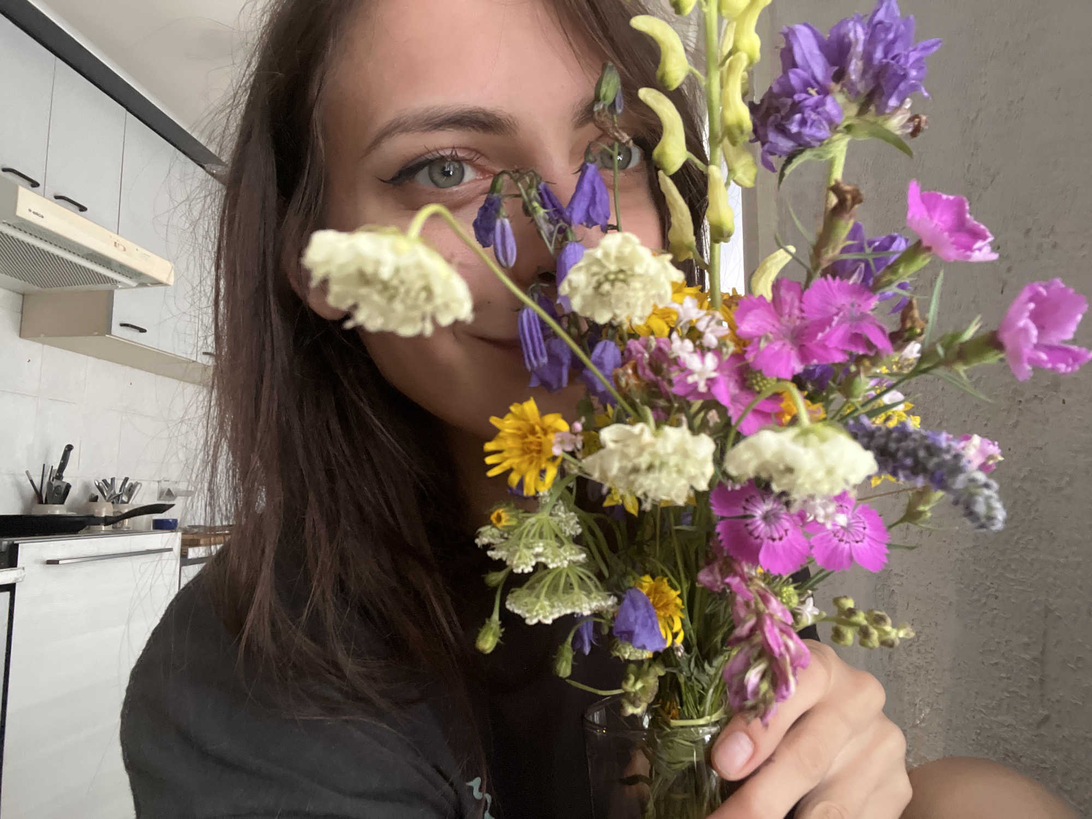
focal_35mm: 23
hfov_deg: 73.9
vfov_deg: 58.9
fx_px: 726
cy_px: 410
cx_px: 546
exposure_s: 1/60
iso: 250
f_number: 2.2
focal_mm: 2.71
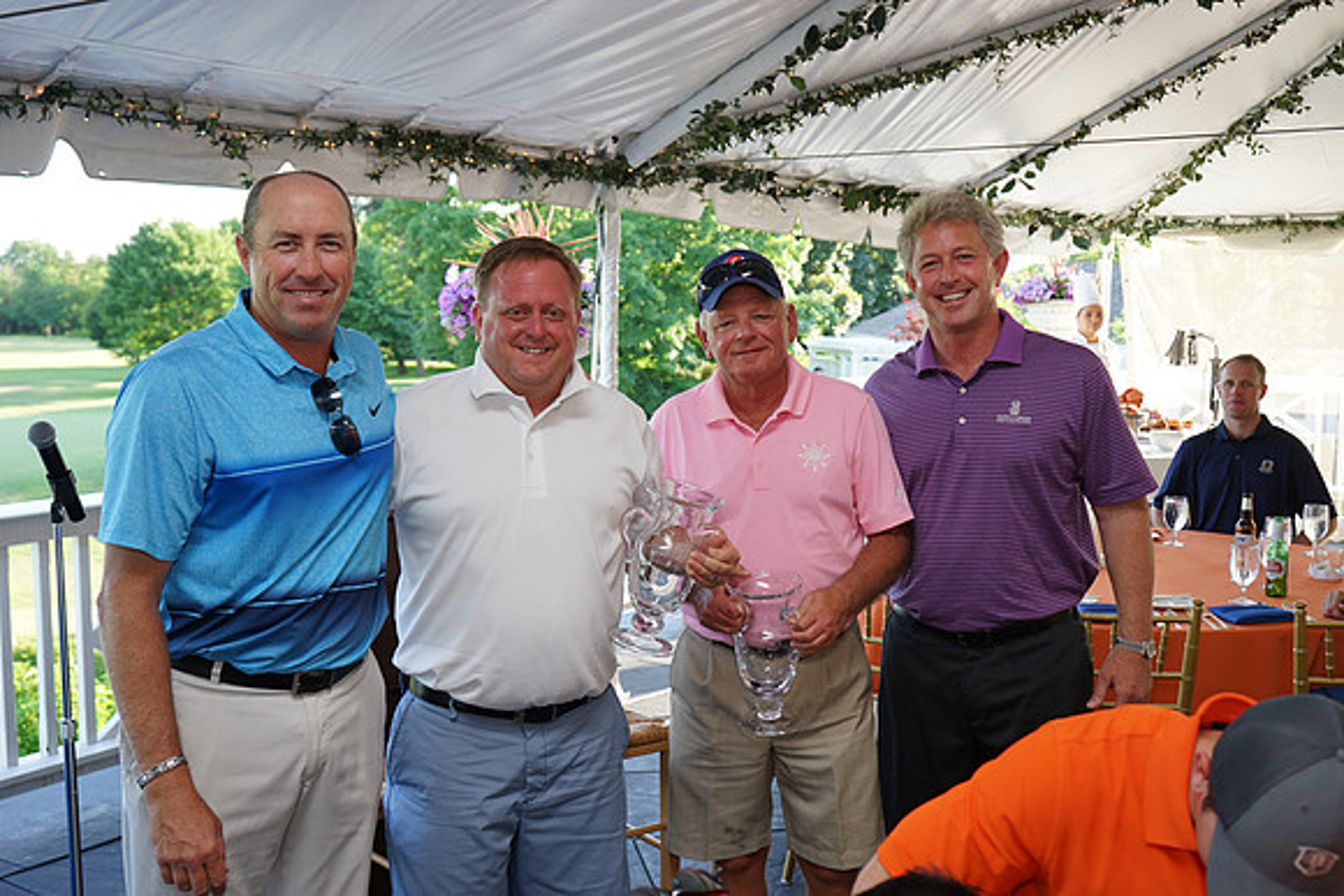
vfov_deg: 35.1
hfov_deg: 50.7
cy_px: 448
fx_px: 1419
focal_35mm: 38
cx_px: 672
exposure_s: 1/80
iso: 250
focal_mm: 38
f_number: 5
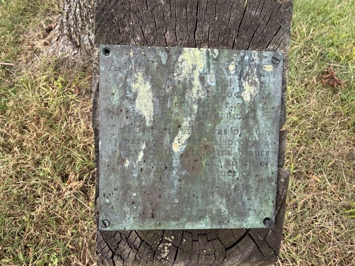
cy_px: 133
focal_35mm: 24
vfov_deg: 56.8
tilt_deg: -53.3
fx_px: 246
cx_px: 178
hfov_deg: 71.6
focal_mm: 2.22
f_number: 2.2
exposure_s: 1/99
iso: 125
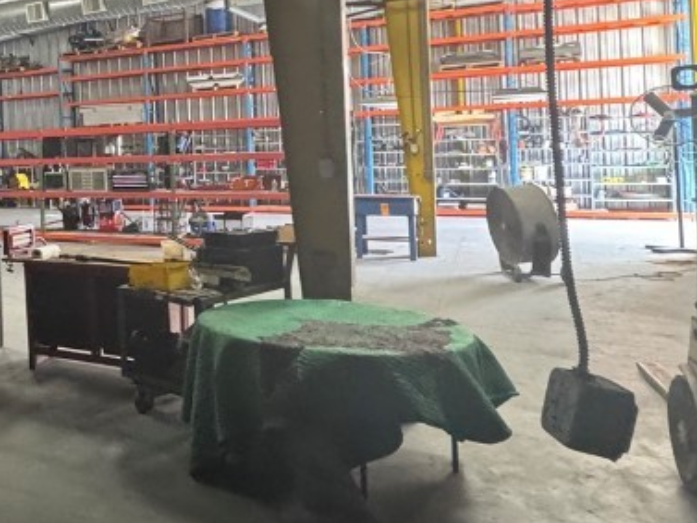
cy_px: 148
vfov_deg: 37.1
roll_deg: +2.8
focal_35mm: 38
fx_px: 765
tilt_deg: +0.8
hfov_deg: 37.8
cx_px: -124
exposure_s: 1/60
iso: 800
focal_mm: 2.22
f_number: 2.2
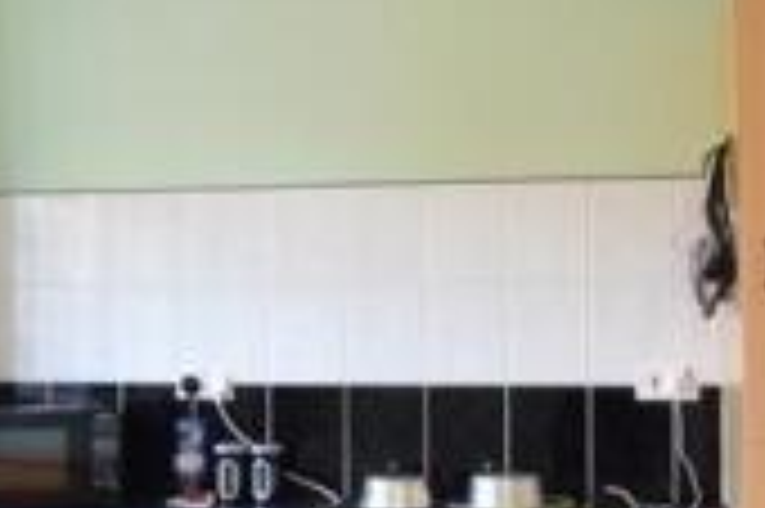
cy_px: 317
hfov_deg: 34.4
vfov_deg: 23.3
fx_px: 1231
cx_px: 310
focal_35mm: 58
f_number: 16
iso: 250
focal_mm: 10
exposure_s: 1/2.5
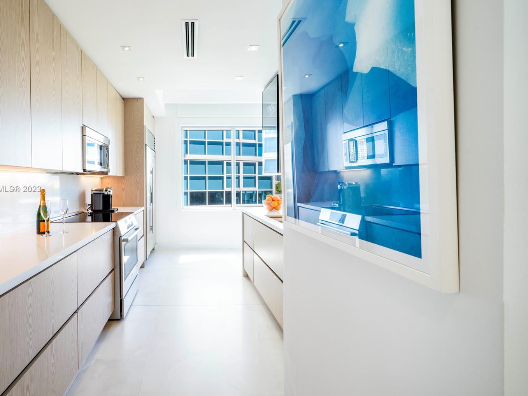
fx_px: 259
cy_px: 189
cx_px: 228
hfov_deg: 90.5
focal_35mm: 17
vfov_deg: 74.7
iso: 125
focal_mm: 15
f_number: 11
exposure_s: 1/100
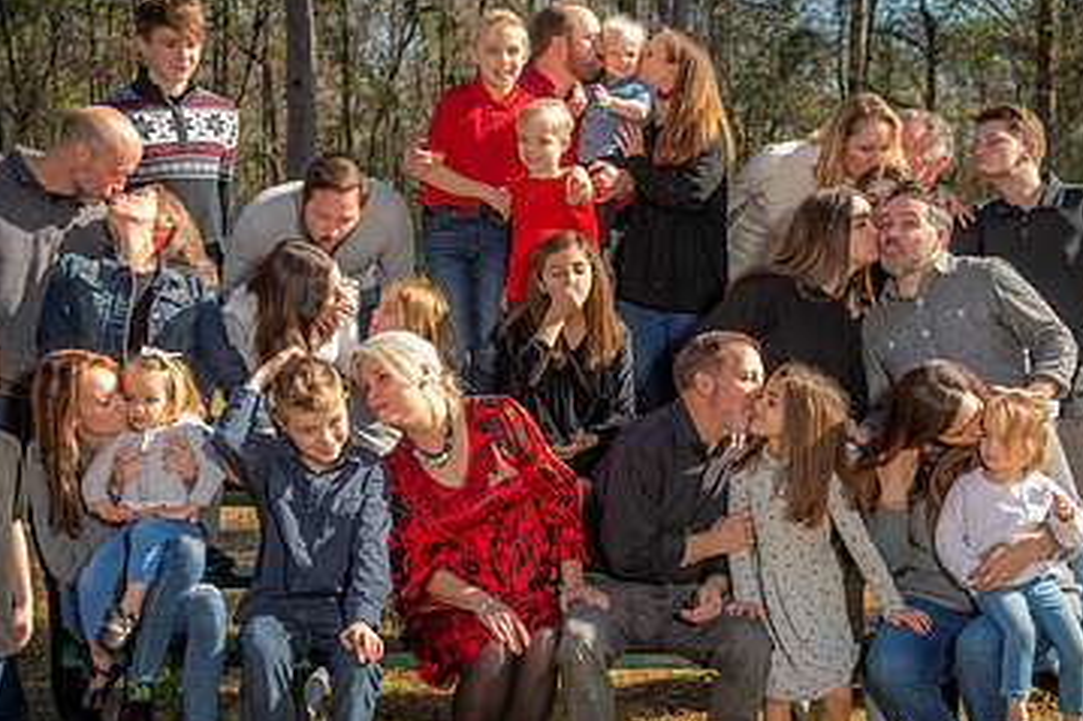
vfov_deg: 19.2
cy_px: 401
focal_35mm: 71
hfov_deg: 28.5
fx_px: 2135
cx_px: 582
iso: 80
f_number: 5
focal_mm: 44
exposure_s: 1/250
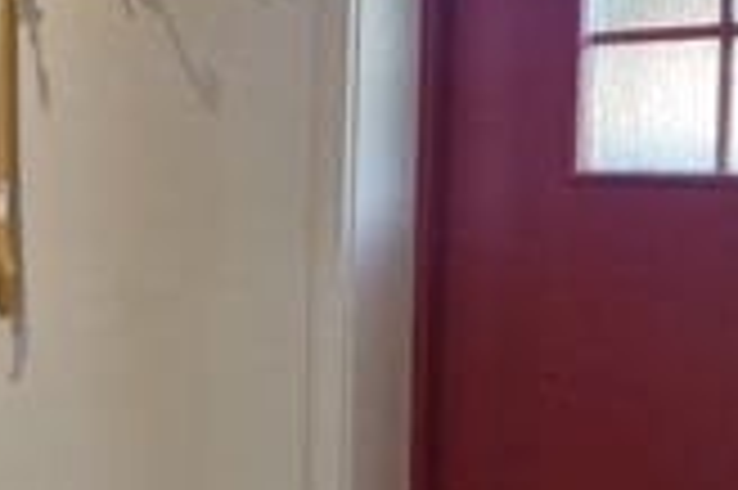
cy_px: 209
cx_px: -171
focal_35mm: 73
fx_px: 1495
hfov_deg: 24.8
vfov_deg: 18.6
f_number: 1.8
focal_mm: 5.4
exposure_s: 1/100
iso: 160
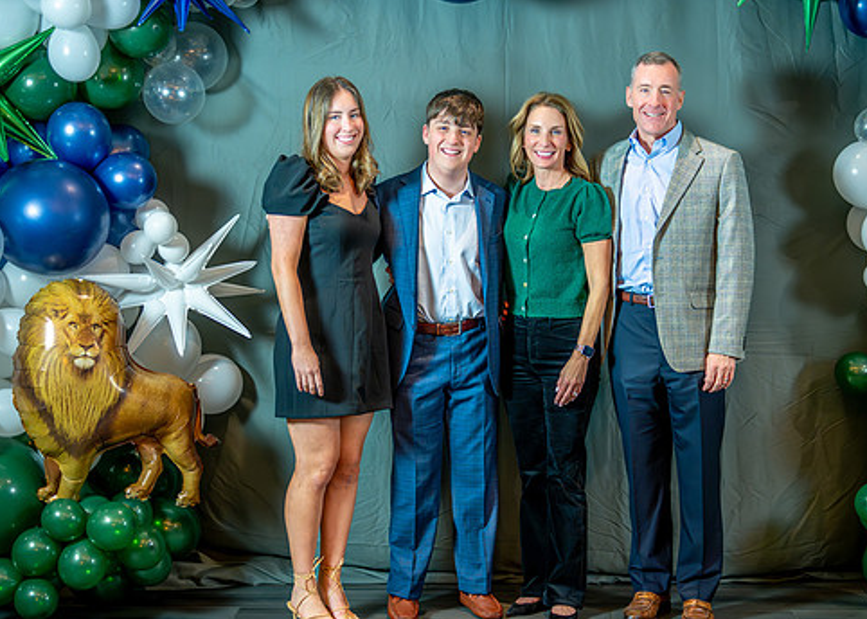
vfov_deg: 21.9
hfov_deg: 30.2
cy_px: 315
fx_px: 1600
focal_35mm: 65
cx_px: 544
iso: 1600
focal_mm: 50
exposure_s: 1/400
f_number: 1.2
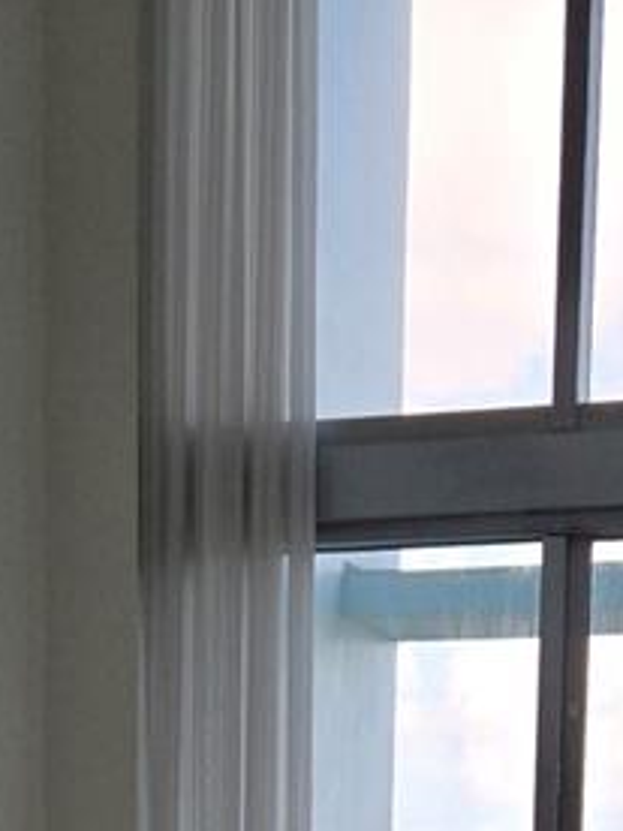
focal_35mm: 100
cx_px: 274
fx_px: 2400
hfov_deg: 14.8
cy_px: 1313
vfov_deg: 17.3
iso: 80
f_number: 1.8
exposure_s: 1/1614
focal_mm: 5.4
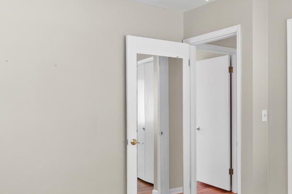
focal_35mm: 37
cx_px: 191
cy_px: 99
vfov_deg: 35.9
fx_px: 300
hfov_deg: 51.1
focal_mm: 10
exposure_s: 1/13
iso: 400
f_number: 4.5
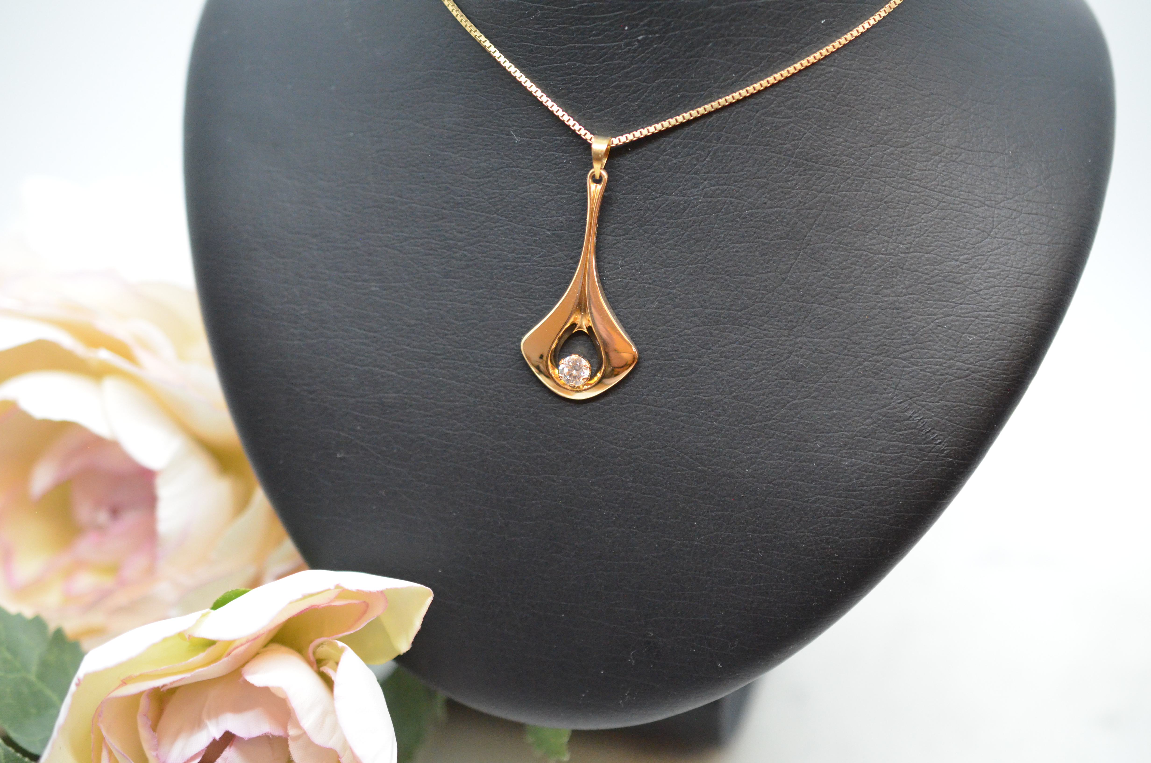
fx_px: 1914
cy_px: 382
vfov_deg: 22.5
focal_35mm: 60
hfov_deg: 33.5
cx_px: 576
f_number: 3.2
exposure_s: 1/1000
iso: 3200
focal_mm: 40
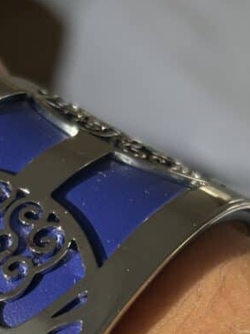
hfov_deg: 10.7
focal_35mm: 138
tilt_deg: -46.7
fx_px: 1330
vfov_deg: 13.9
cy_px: 399
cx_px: 11
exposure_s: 1/1876
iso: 32
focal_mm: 5.96
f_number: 1.6
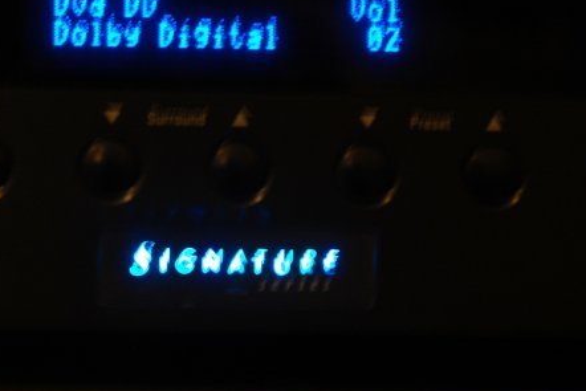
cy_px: 232
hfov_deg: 13.5
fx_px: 2475
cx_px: 203
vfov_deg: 9.0
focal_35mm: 152
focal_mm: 56
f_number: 4.5
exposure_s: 1.3
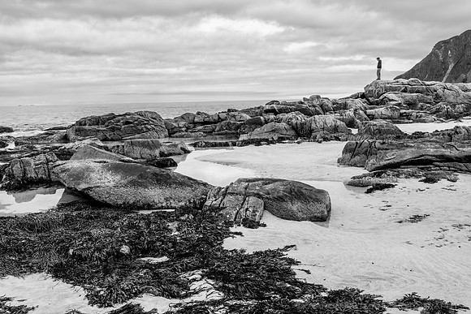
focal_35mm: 35
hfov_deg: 54.4
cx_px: 236
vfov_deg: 37.9
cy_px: 157
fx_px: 458
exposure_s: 1/25
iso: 200
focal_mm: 35
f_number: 18
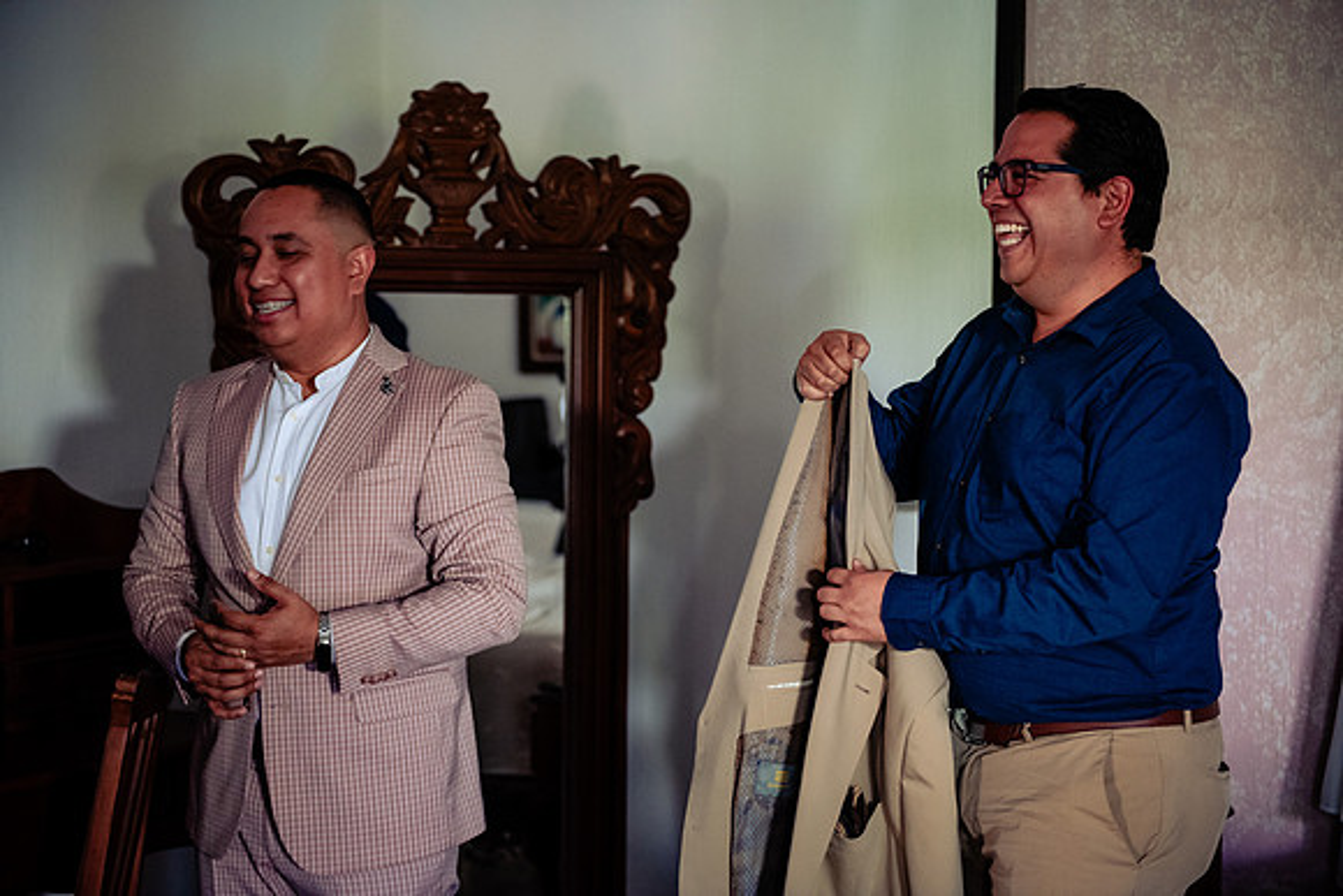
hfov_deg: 33.4
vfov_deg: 22.6
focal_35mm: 60
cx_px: 672
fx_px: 2239
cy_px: 448
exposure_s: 1/125
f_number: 2.8
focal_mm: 60
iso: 2500
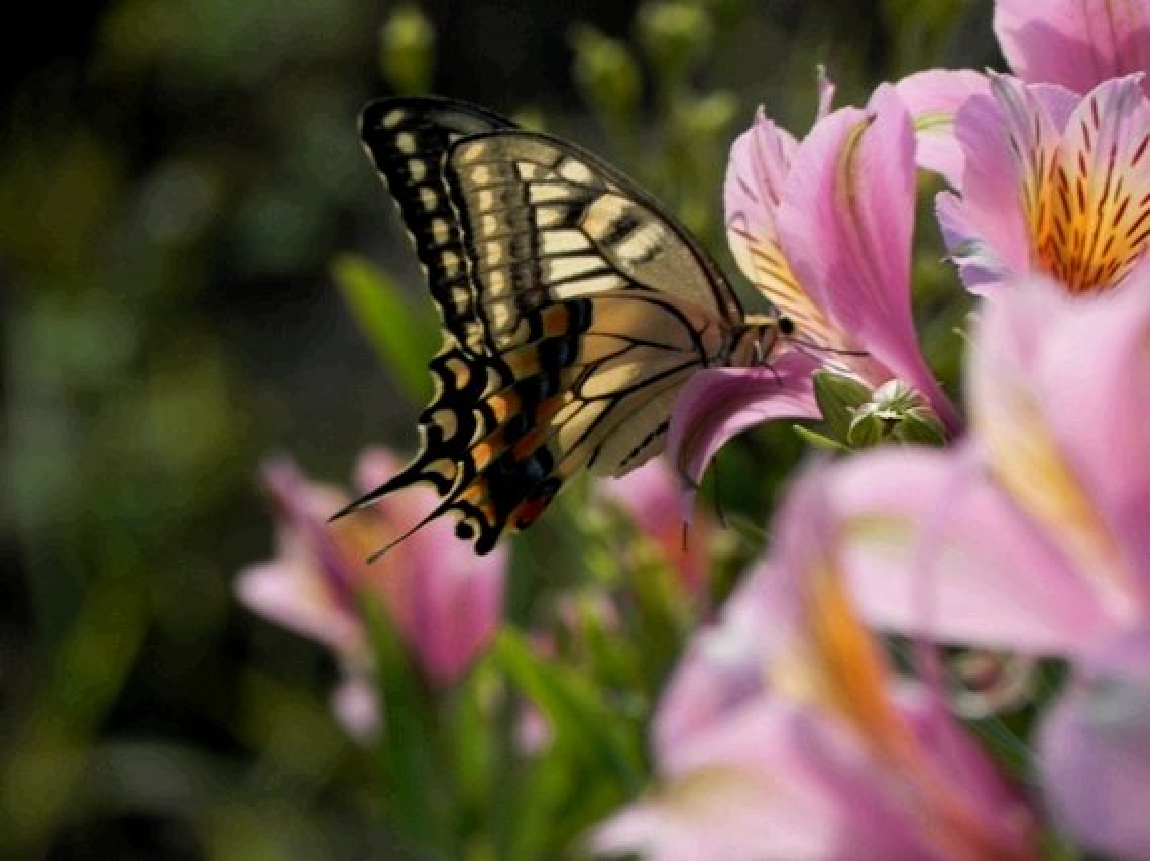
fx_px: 22515
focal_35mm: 678
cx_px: 575
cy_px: 430
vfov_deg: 2.2
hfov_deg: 2.9
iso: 160
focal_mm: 120
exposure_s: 1/255
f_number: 5.6
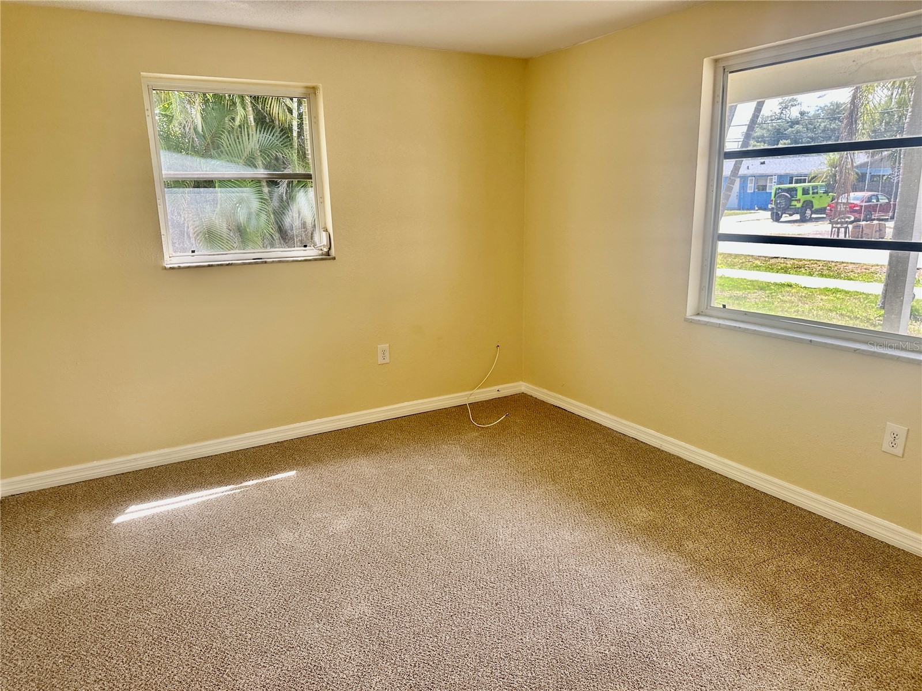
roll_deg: +1.7
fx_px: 639
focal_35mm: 24
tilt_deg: -13.8
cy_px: 346
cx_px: 461
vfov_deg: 56.8
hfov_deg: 71.6
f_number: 1.78
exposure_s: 1/122
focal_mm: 6.86
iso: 100
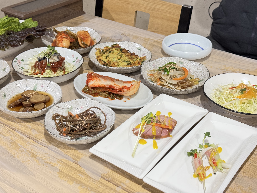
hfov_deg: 39.7
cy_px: 96
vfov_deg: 30.3
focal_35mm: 48
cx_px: 128
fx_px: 356
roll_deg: -1.5
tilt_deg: -32.4
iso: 200
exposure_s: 1/40
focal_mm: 6.76
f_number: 1.78
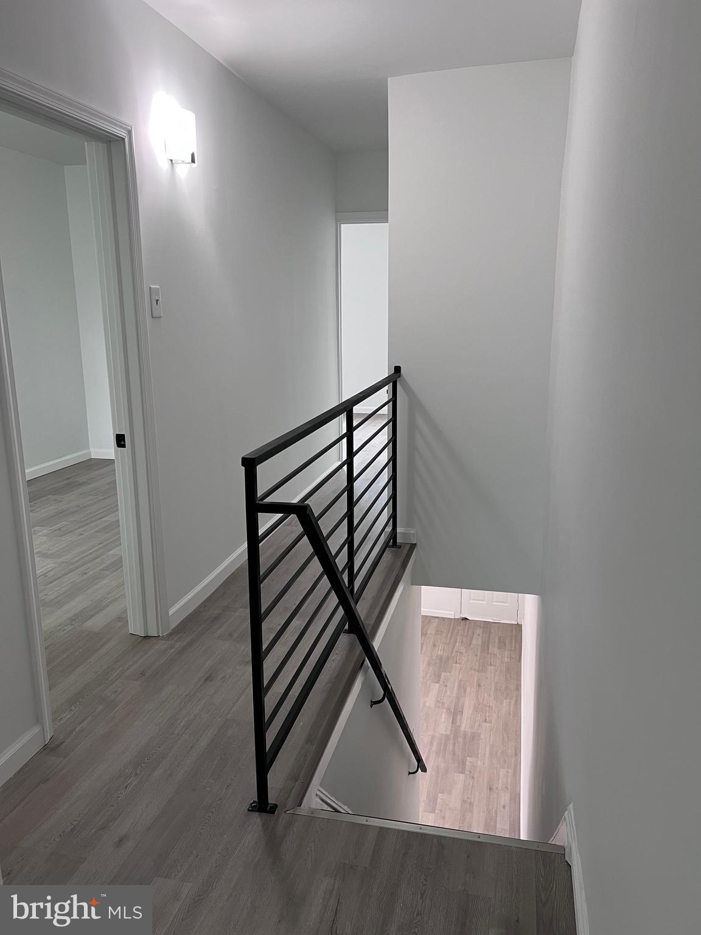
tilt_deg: -12.0
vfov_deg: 67.3
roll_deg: +0.2
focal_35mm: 26
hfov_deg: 53.1
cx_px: 350
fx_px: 702
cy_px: 468
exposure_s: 1/60
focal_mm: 5.7
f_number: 1.5
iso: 100
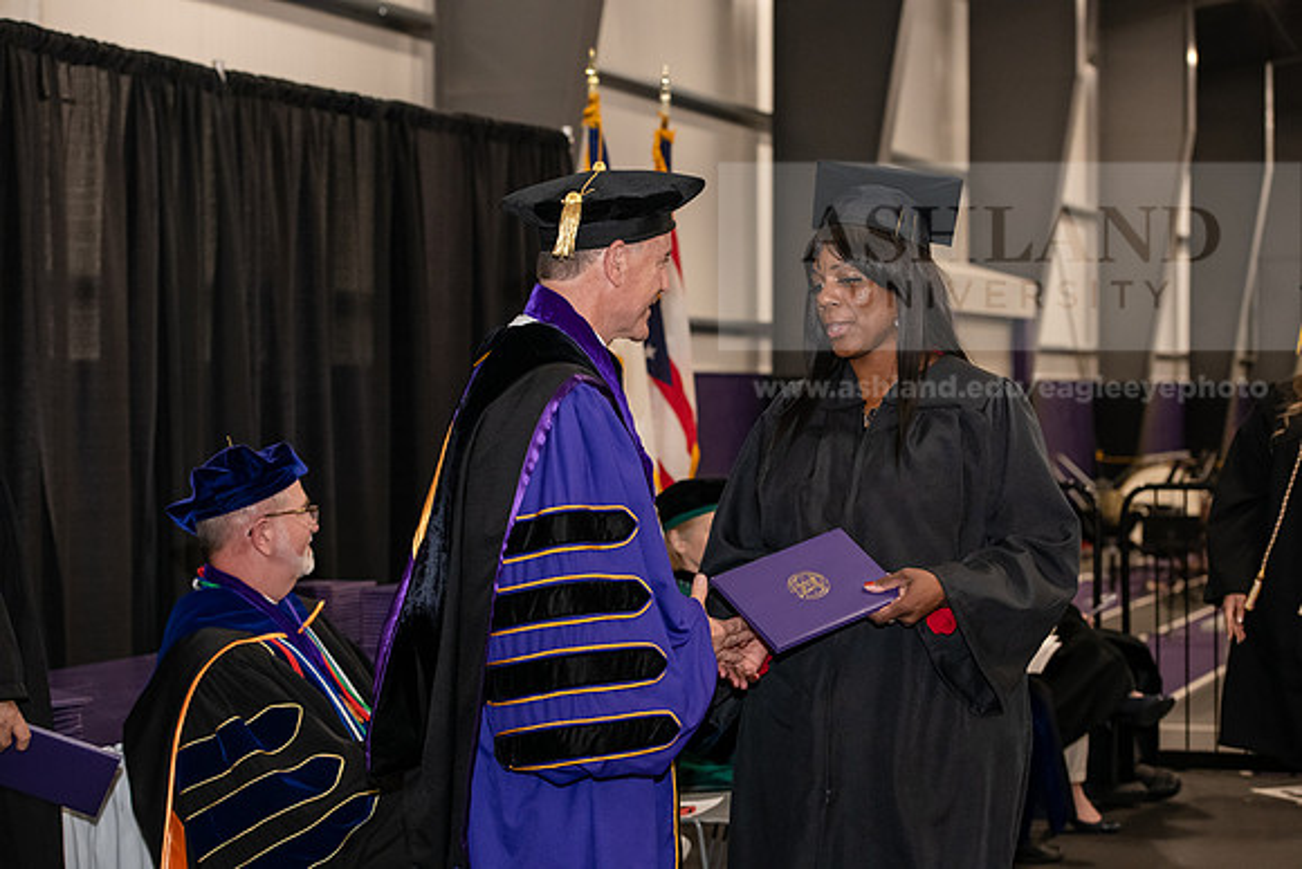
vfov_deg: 18.2
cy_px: 434
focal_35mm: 75
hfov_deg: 27.0
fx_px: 2713
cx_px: 651
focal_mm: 75
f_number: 5
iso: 2500
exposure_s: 1/200
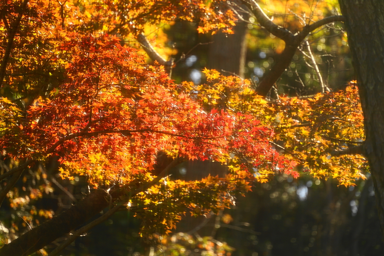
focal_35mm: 300
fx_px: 3200
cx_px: 192
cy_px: 128
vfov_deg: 4.6
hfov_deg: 6.9
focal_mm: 300
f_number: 5.6
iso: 200
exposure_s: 1/320
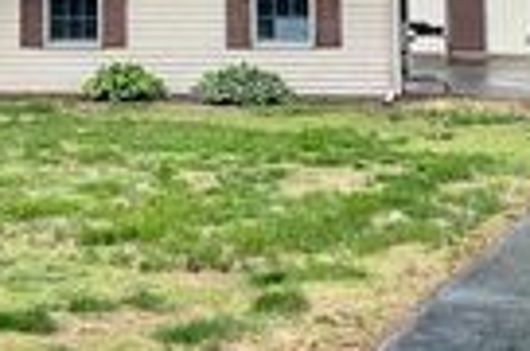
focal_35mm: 92
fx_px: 1351
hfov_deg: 21.9
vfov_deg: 14.2
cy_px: -92
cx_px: 117
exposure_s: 1/508
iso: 80
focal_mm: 6.86
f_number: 1.78
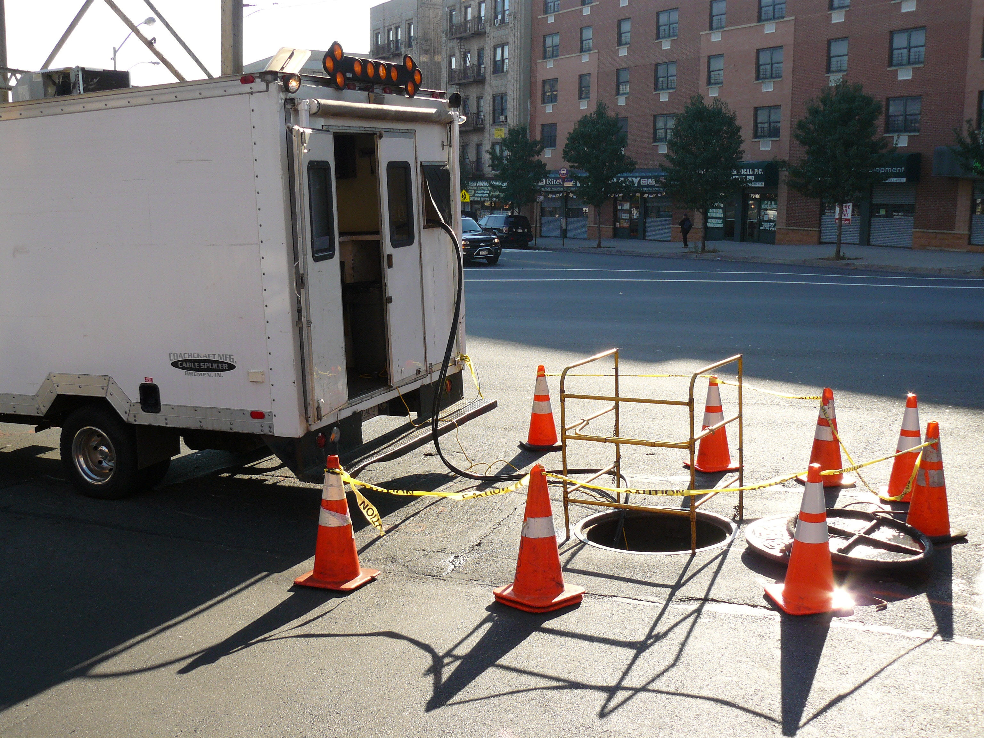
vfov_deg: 39.7
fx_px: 1023
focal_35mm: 36
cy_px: 369
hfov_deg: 51.4
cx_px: 492
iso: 100
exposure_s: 1/200
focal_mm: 6
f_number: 4.5
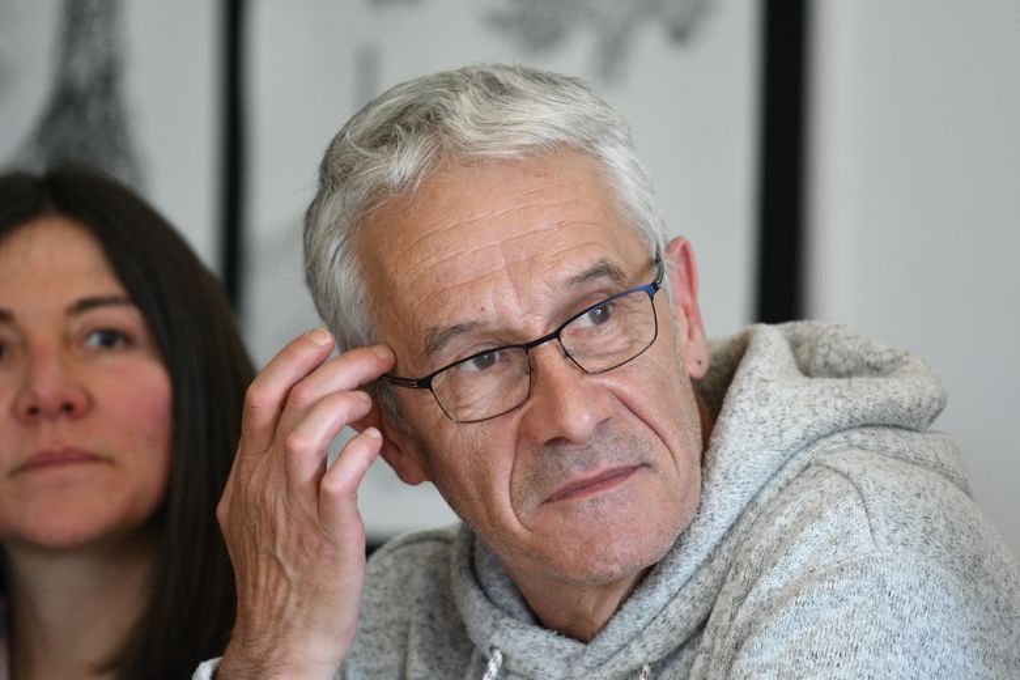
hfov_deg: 6.9
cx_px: 510
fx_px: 8499
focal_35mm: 300
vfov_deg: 4.6
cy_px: 340
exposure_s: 1/125
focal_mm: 200
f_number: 4
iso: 1600
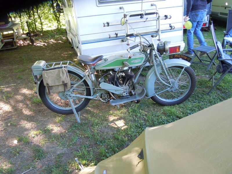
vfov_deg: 46.8
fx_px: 201
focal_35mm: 30
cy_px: 87
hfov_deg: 60.0
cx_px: 116
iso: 400
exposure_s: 1/50
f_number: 3.5
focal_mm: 5.4
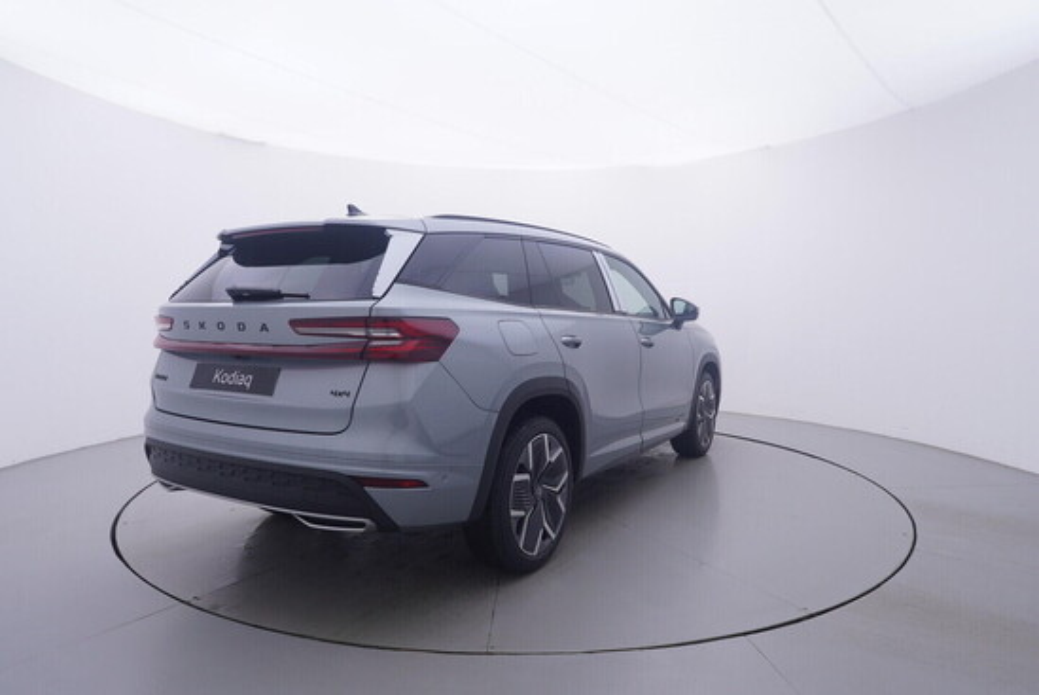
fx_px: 650
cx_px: 520
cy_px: 348
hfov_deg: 77.3
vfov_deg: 56.2
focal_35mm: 22
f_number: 5
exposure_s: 1/80
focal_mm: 15
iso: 200
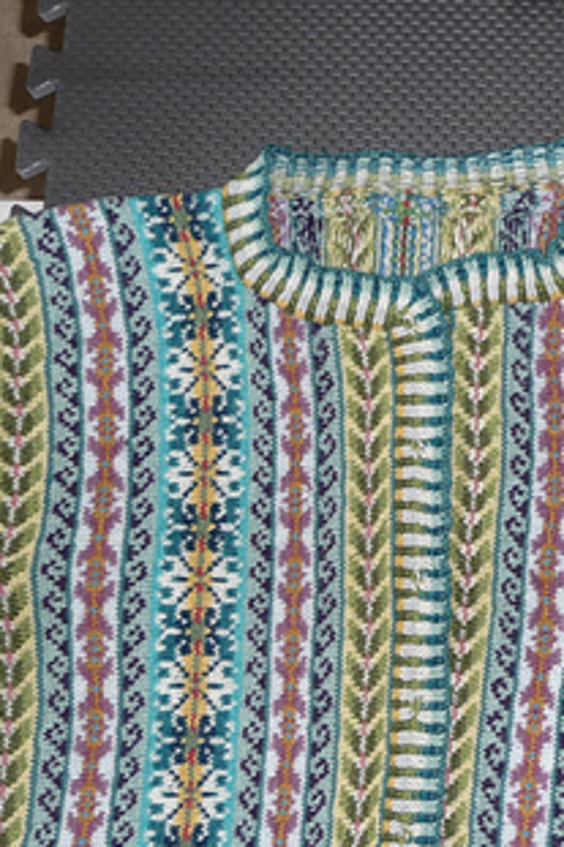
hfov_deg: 22.3
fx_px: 1411
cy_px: 594
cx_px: 450
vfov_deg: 33.0
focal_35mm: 60
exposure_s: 1/30
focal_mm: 4.7
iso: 100
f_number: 3.3
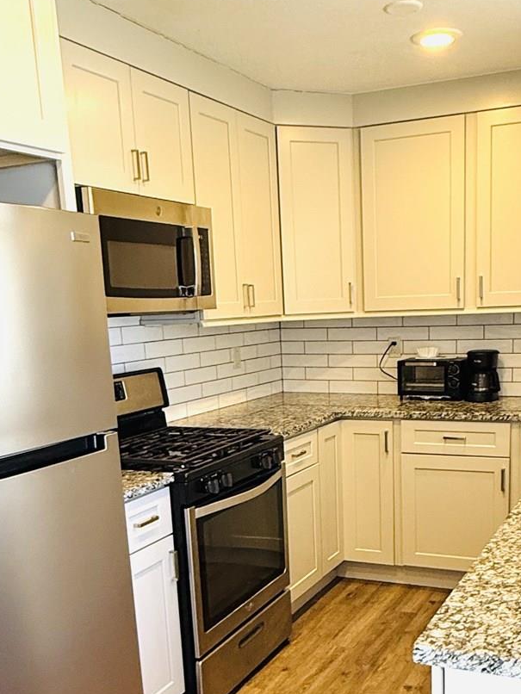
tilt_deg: -11.8
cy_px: 483
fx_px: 802
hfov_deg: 35.9
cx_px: 310
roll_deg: +2.2
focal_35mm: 40
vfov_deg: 45.8
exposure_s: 1/120
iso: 200
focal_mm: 2.22
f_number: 2.2
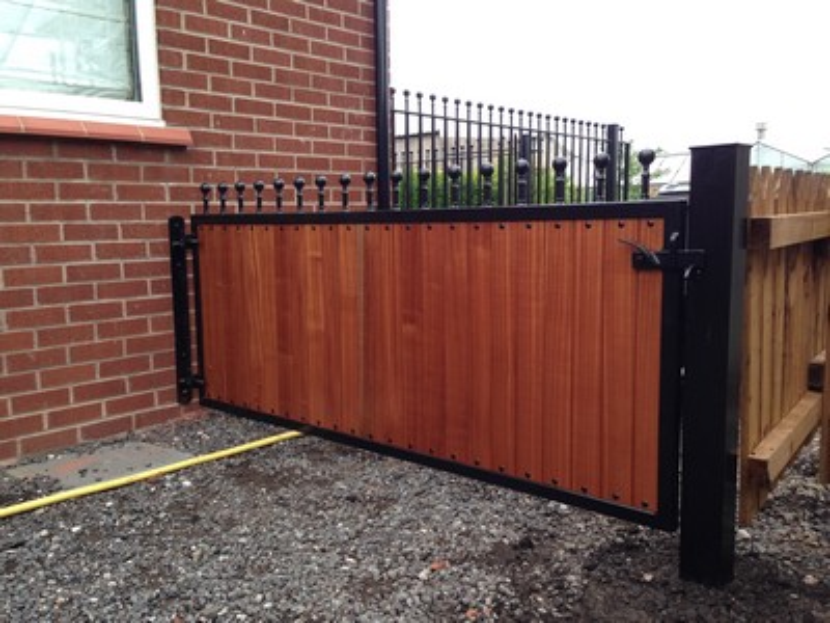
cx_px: 415
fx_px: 791
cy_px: 312
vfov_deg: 42.9
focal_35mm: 33
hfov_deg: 55.4
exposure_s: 1/284
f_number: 2.4
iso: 50
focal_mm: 4.12
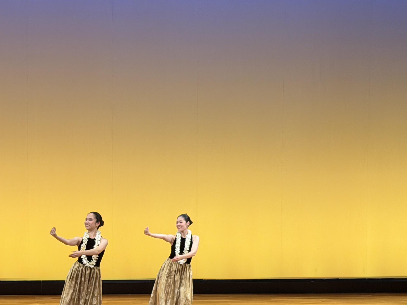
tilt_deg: -3.6
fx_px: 1164
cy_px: 263
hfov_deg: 19.5
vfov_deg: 14.8
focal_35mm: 99
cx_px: 51
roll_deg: +0.3
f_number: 1.78
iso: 64
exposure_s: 1/60
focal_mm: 6.76
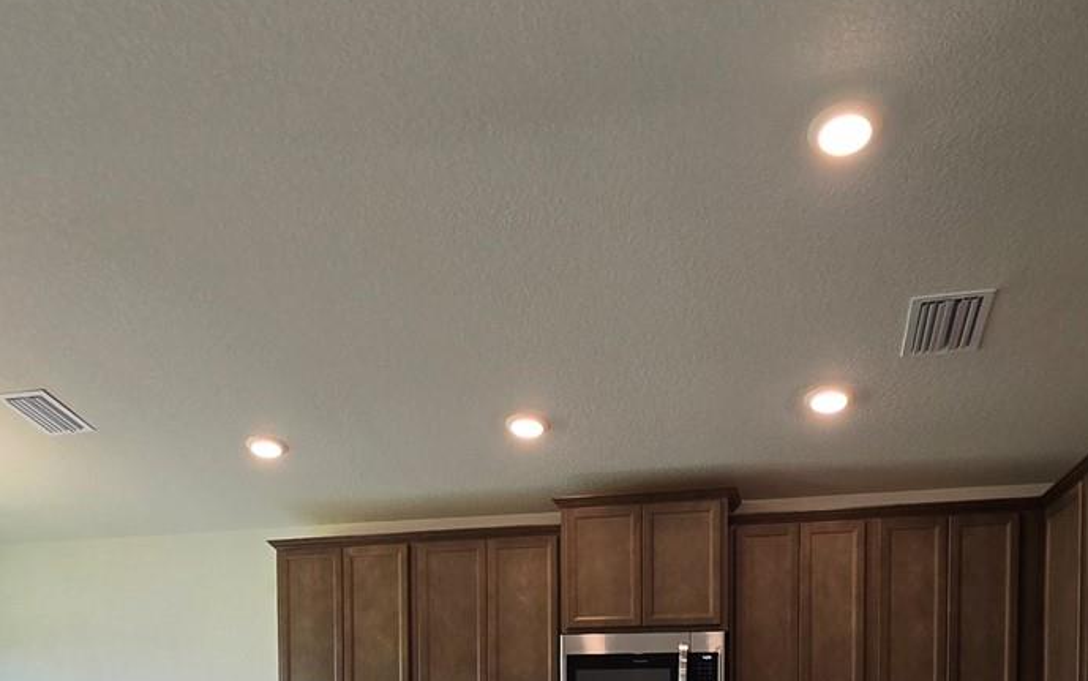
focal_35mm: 32
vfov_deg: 34.1
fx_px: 949
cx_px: 478
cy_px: 751
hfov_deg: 59.5
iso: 50
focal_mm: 2.2
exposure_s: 1/60
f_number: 2.2
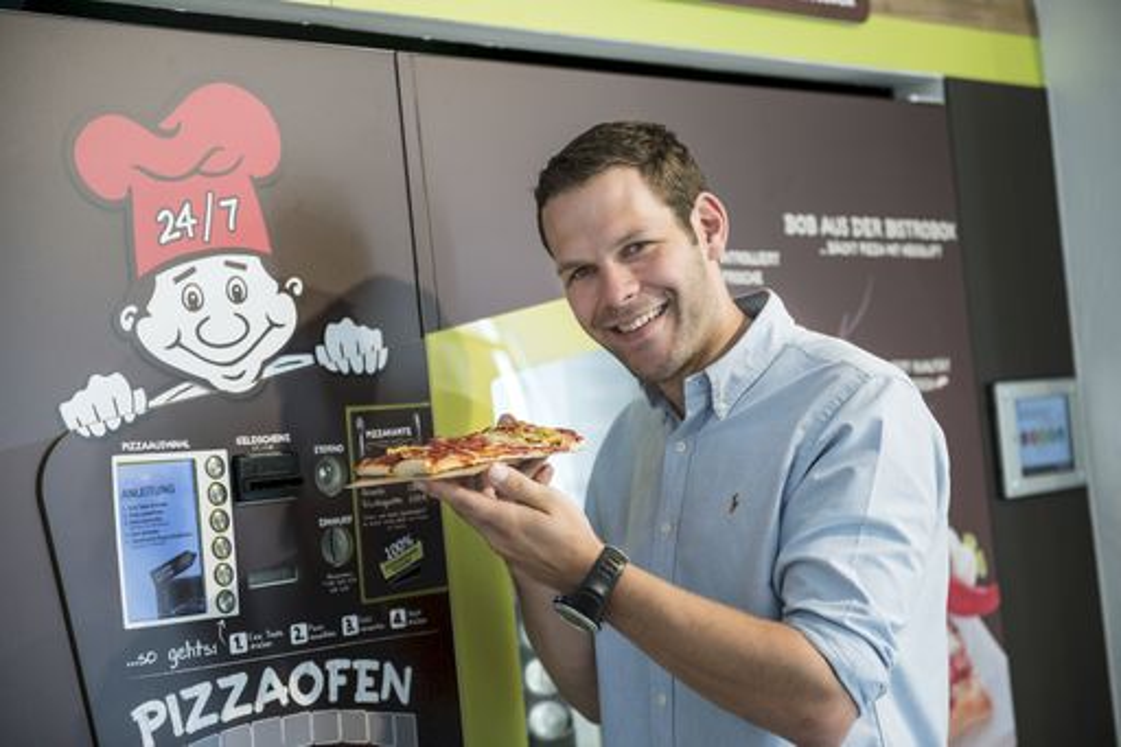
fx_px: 1930
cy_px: 374
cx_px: 560
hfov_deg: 32.4
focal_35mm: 62
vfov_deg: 21.9
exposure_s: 1/250
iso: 320
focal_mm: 62
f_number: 2.8
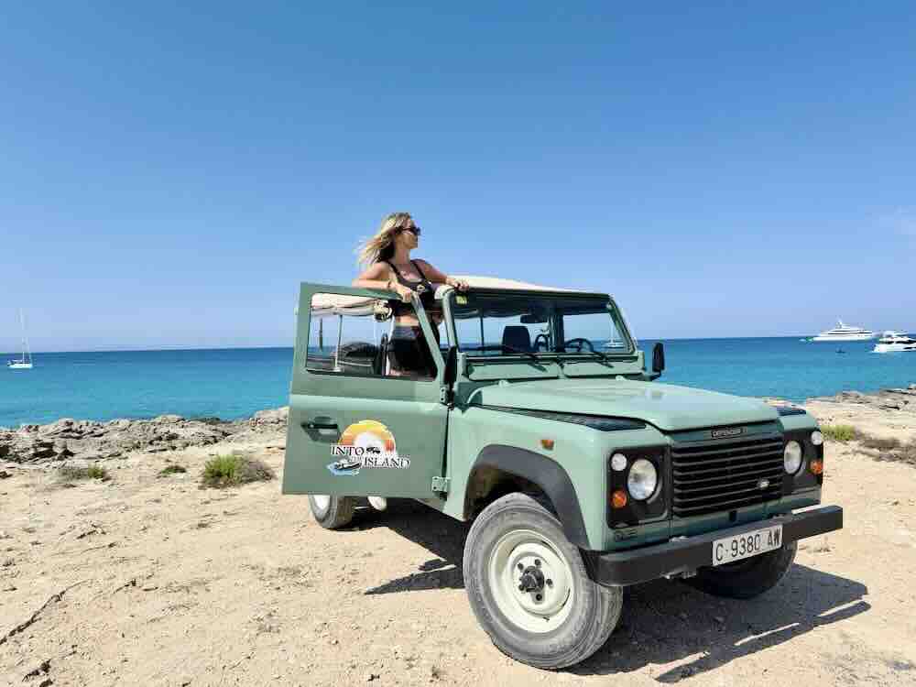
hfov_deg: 71.6
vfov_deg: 56.8
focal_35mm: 24
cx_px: 458
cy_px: 344
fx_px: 635
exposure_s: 1/8130
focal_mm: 6.76
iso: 80
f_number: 1.78
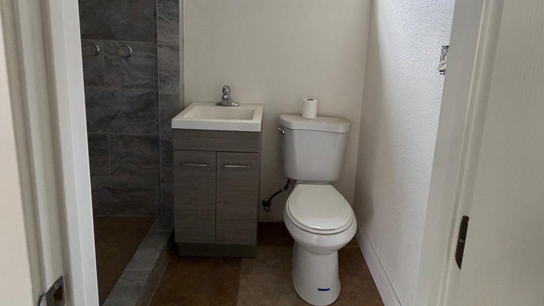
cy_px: 87
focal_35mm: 21
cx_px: 279
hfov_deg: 83.8
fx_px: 303
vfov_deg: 51.9
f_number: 2.2
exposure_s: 1/113
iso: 320
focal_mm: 2.22
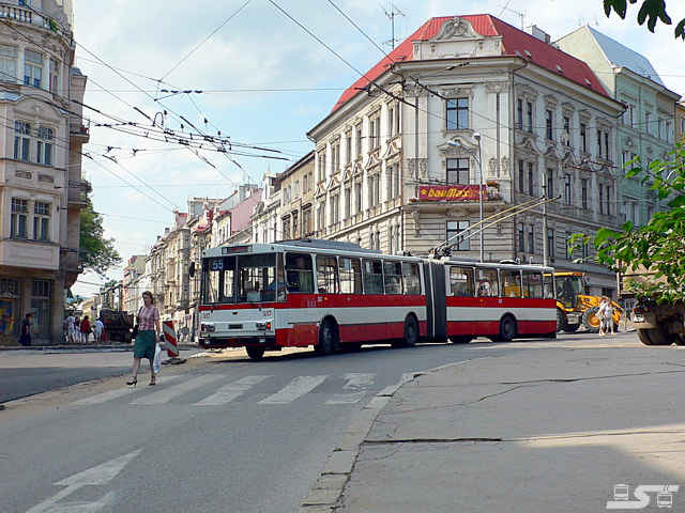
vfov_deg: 30.3
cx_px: 342
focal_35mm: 48
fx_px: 950
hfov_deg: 39.7
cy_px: 256
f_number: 4
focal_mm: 6.3
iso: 80
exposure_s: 1/320
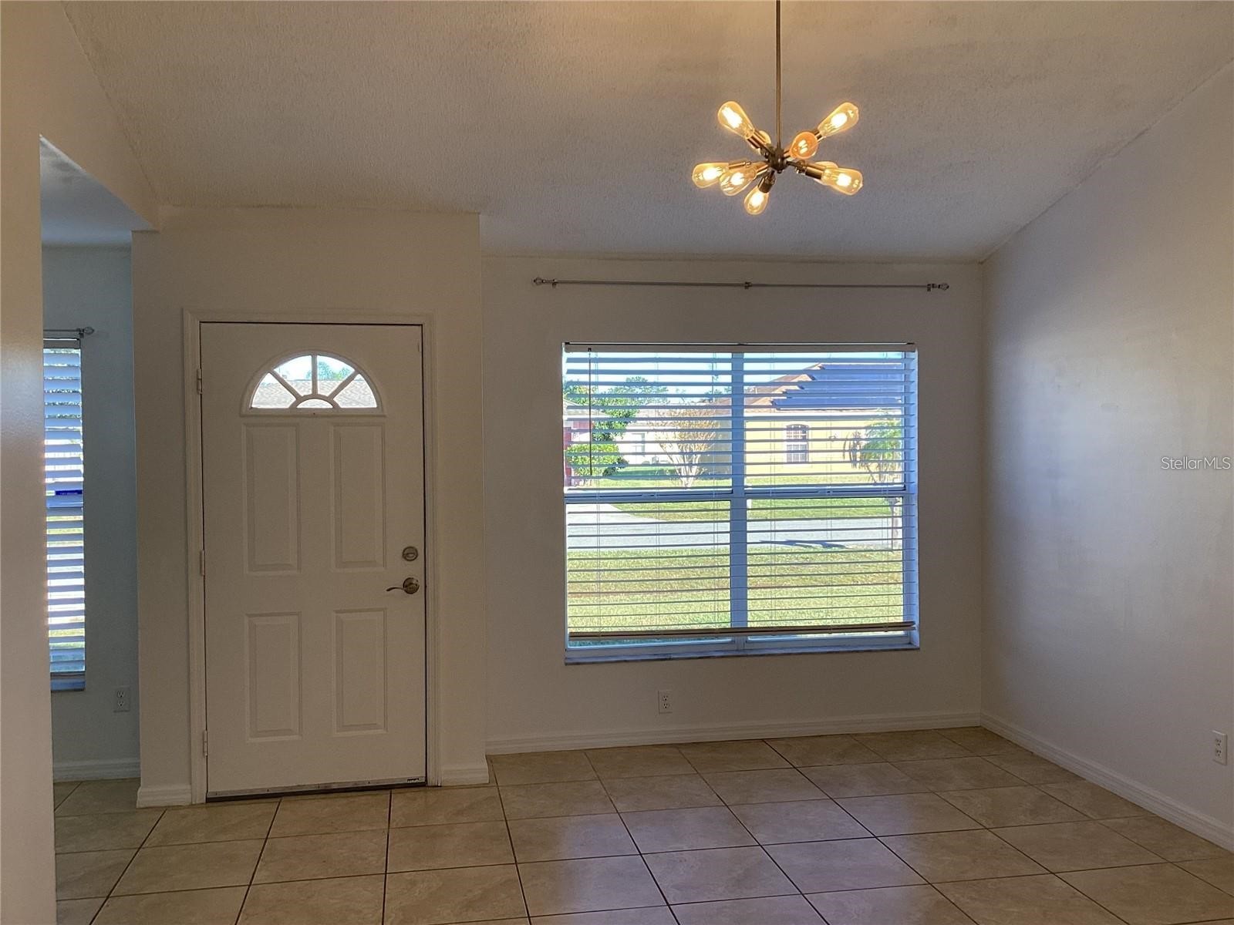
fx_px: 1105
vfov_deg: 45.4
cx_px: 617
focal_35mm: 31
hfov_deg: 58.4
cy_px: 462
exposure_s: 1/120
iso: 40
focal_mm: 3.3
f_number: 2.4
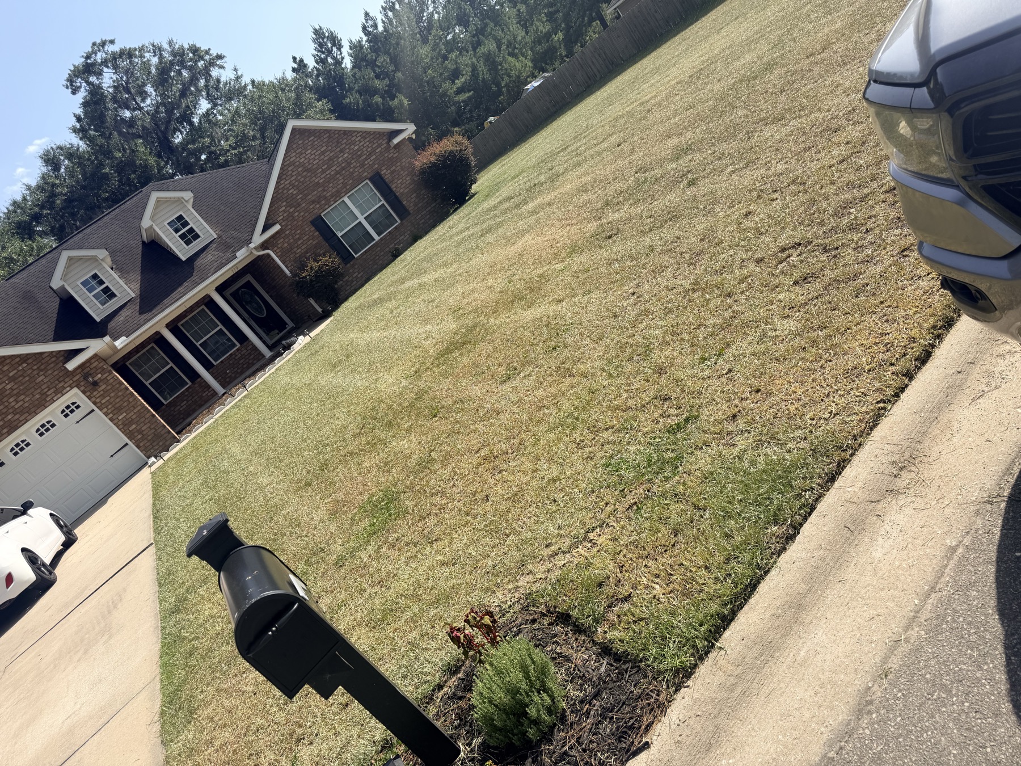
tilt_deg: -16.4
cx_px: 510
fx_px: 708
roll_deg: +39.1
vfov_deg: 56.8
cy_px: 383
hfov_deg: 71.6
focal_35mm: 24
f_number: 1.78
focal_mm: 6.76
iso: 80
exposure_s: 1/4405
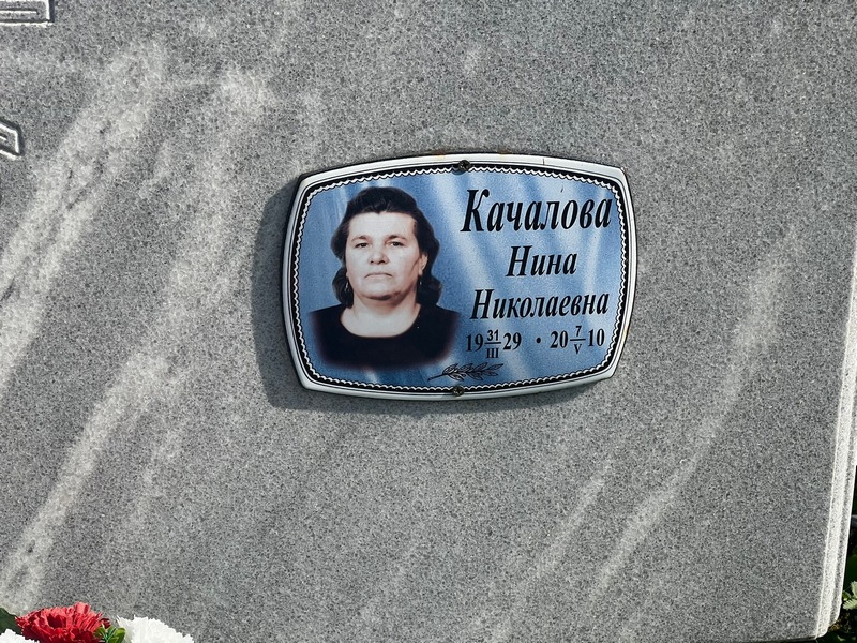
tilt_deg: -26.8
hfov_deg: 25.3
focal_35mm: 77
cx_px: 428
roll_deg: +0.7
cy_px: 322
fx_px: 1906
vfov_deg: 19.1
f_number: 2.8
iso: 32
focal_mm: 9
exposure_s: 1/552
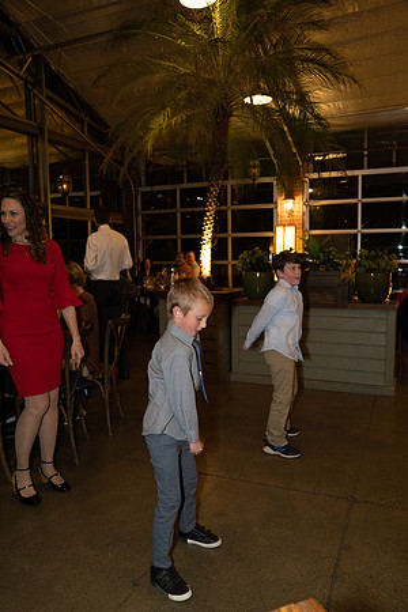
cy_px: 306
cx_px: 204
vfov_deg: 67.4
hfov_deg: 47.9
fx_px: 459
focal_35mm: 27
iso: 1000
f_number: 3.5
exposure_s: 1/125
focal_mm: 27
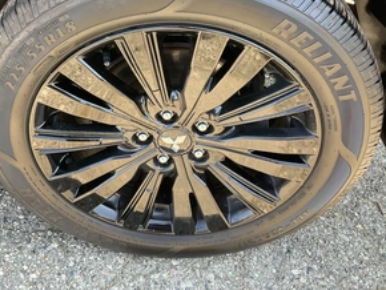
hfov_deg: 46.7
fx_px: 446
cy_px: 98
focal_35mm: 40
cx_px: 174
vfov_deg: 35.7
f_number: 1.8
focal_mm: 3
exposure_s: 1/122
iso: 40
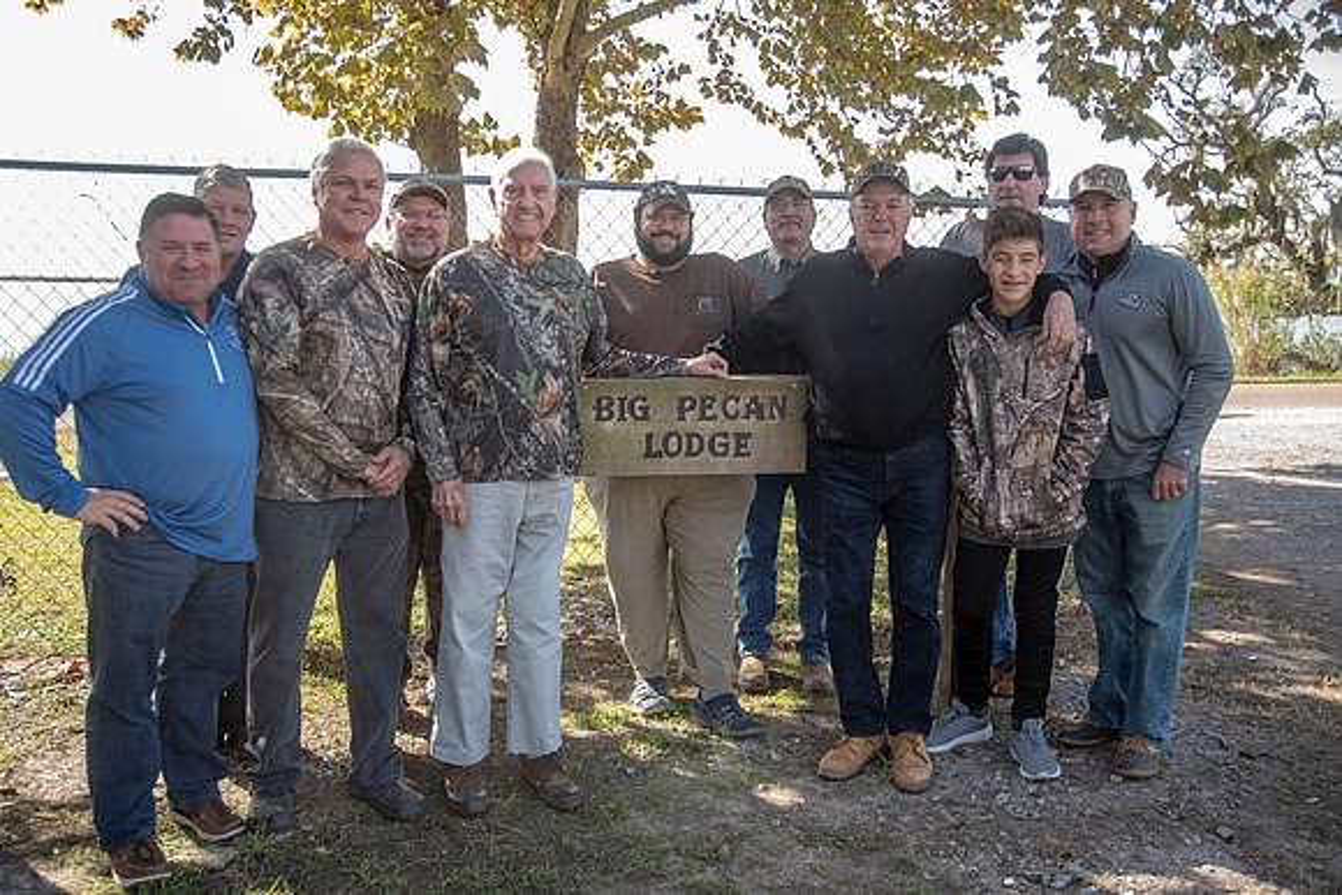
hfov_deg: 55.8
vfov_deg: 38.9
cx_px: 671
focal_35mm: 34
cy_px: 448
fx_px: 1268
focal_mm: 34
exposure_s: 1/250
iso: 400
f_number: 6.3
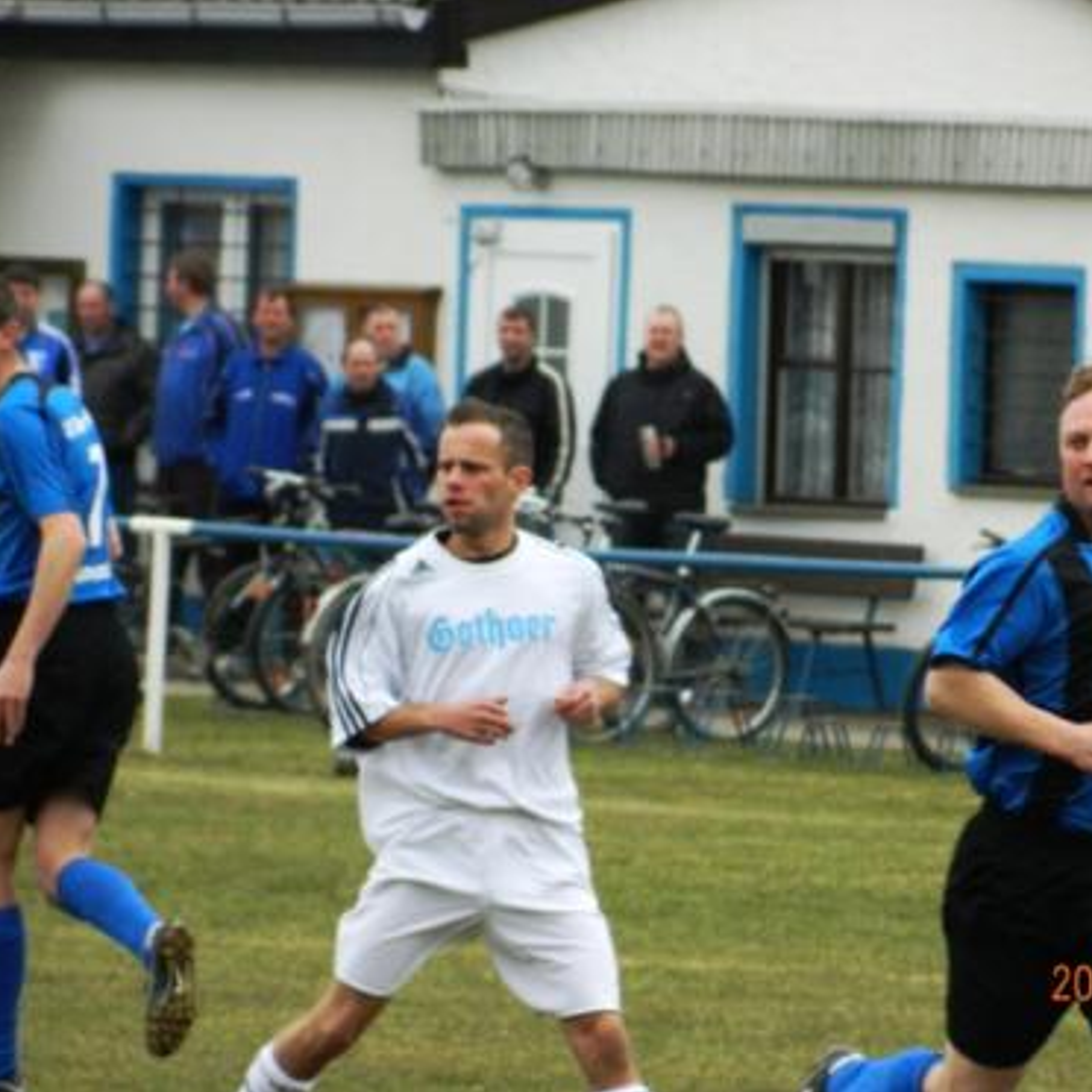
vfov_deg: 2.8
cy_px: 547
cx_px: 631
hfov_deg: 2.8
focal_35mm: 623
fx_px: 22235
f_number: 5.8
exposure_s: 1/500
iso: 400
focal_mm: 94.5
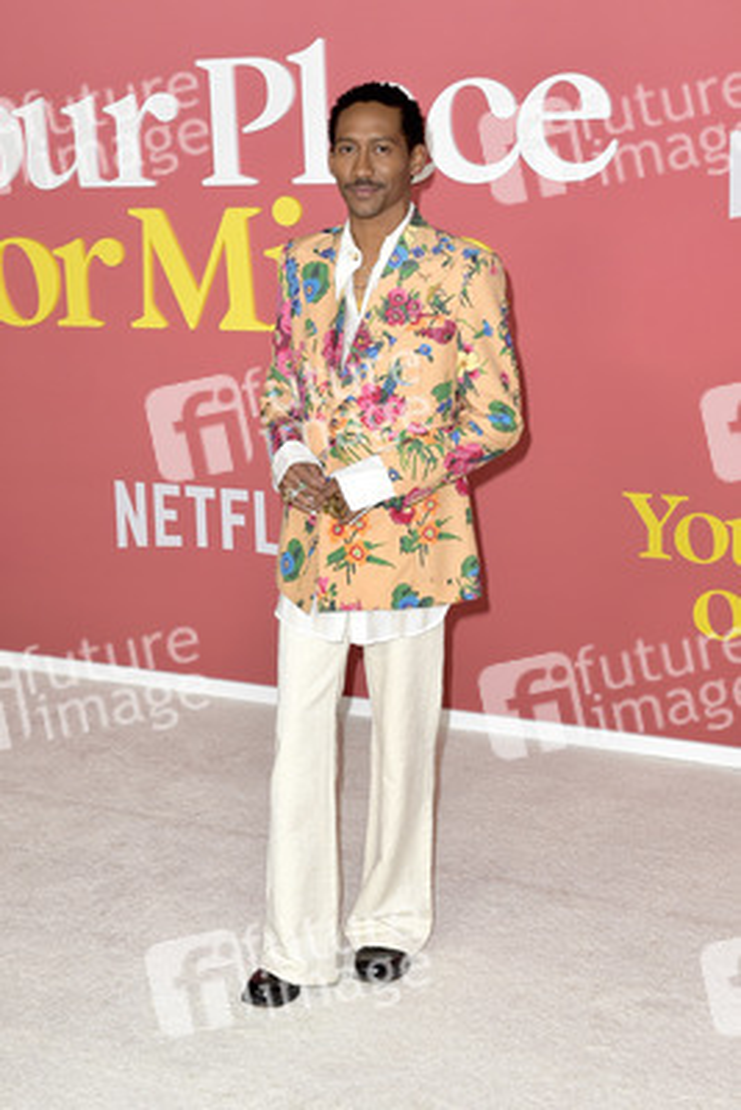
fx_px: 1481
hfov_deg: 28.1
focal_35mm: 48
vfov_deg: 41.1
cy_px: 555
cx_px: 370
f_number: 6.3
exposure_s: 1/250
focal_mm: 48
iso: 400
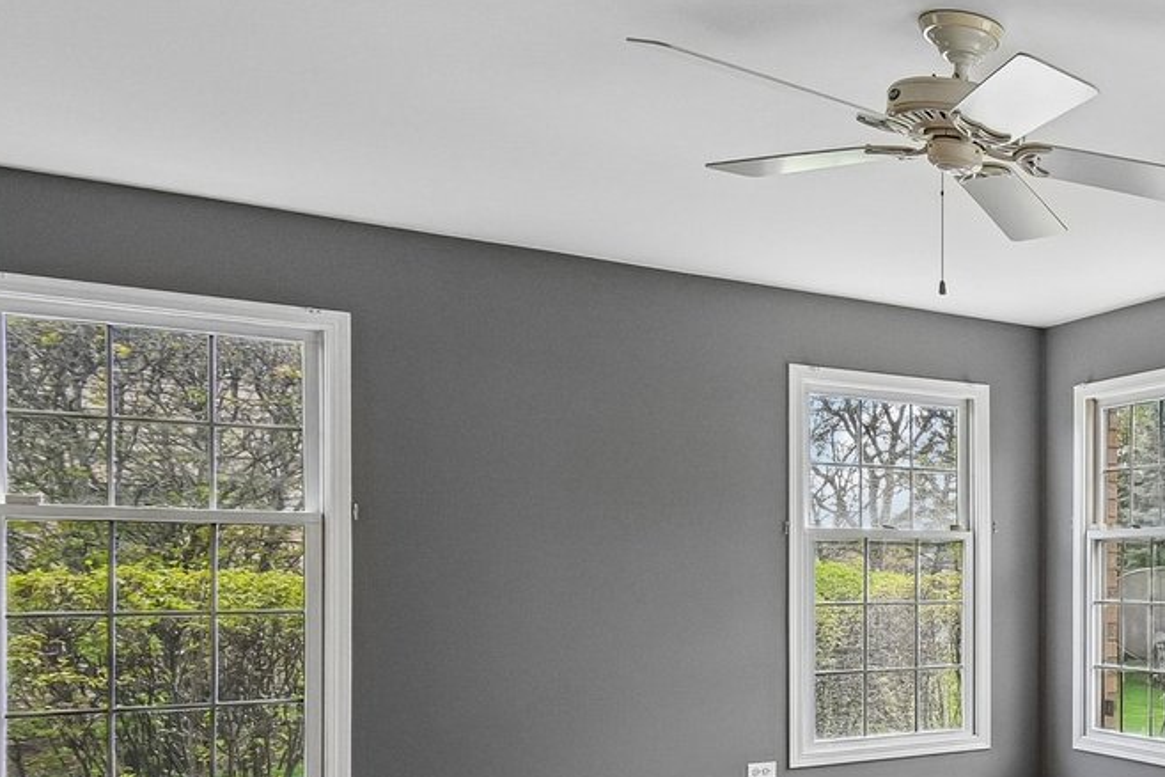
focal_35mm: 37
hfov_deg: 38.7
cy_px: 598
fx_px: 1197
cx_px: 1387
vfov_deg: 35.0
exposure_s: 1/15
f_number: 8
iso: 160
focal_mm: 10
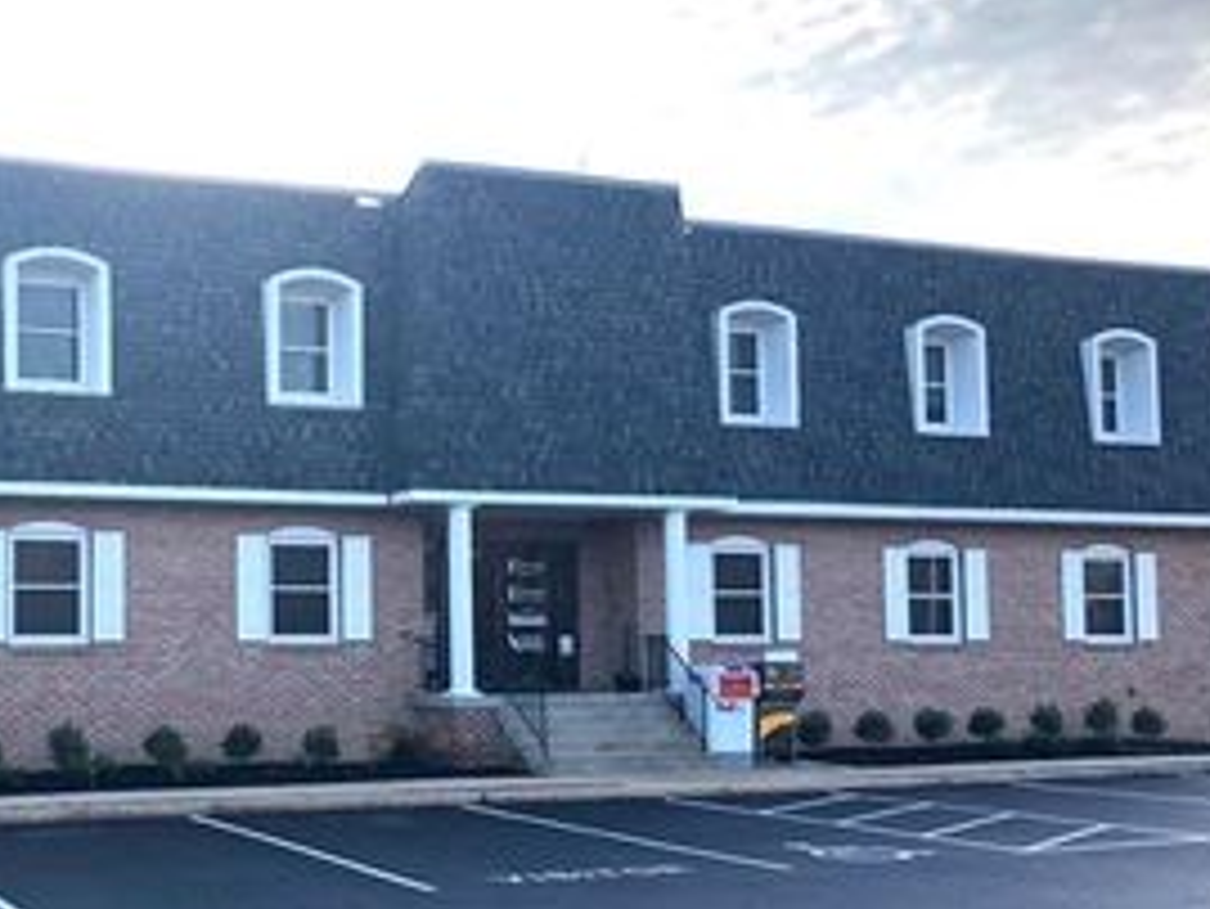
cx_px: 279
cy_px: 578
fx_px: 1818
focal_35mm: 52
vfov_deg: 27.9
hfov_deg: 35.8
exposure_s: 1/302
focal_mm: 4
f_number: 1.8
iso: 20
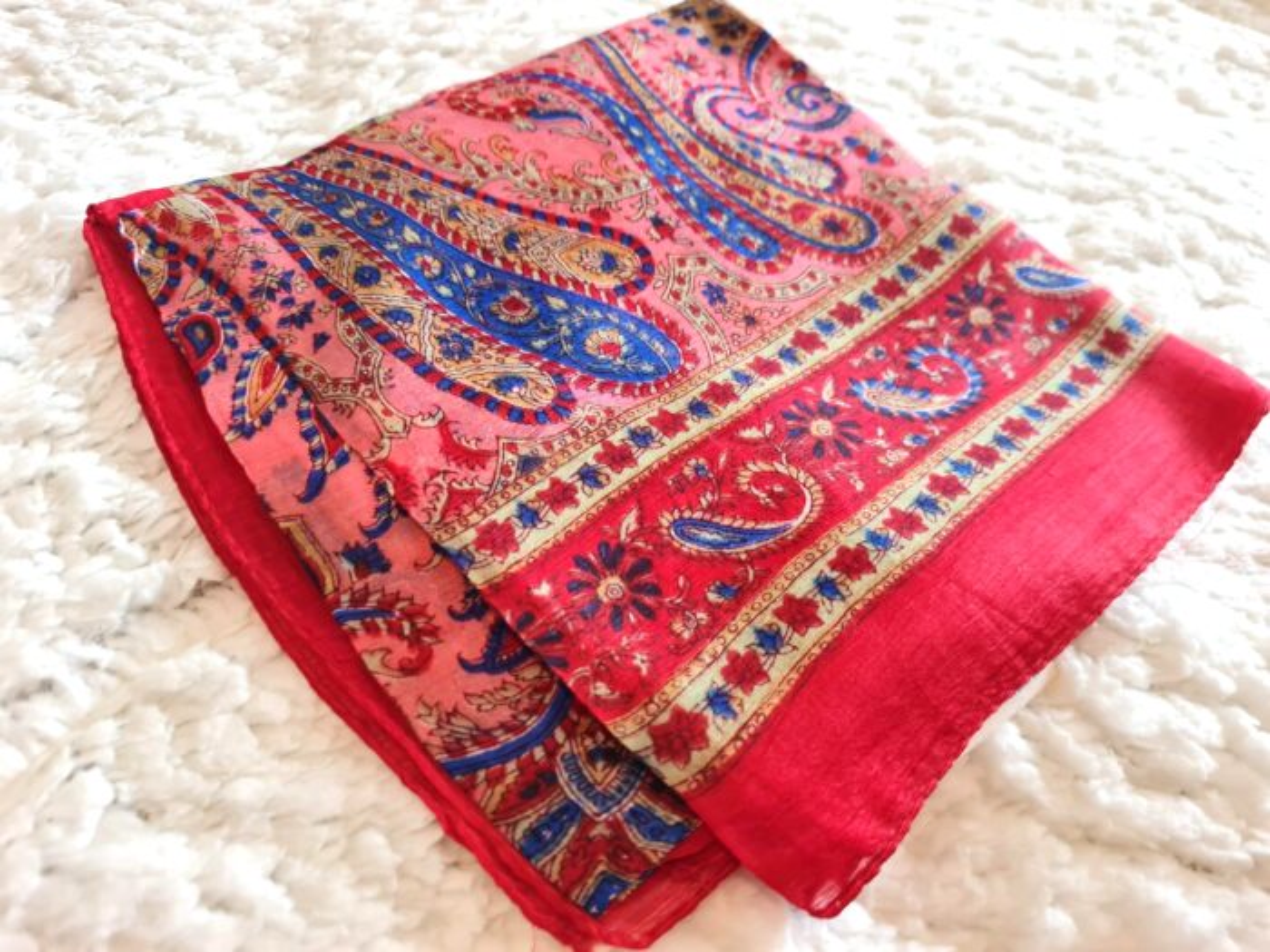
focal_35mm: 26
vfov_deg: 53.1
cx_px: 635
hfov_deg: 67.3
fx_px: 954
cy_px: 476
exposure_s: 1/40
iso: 250
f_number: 1.8
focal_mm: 5.4
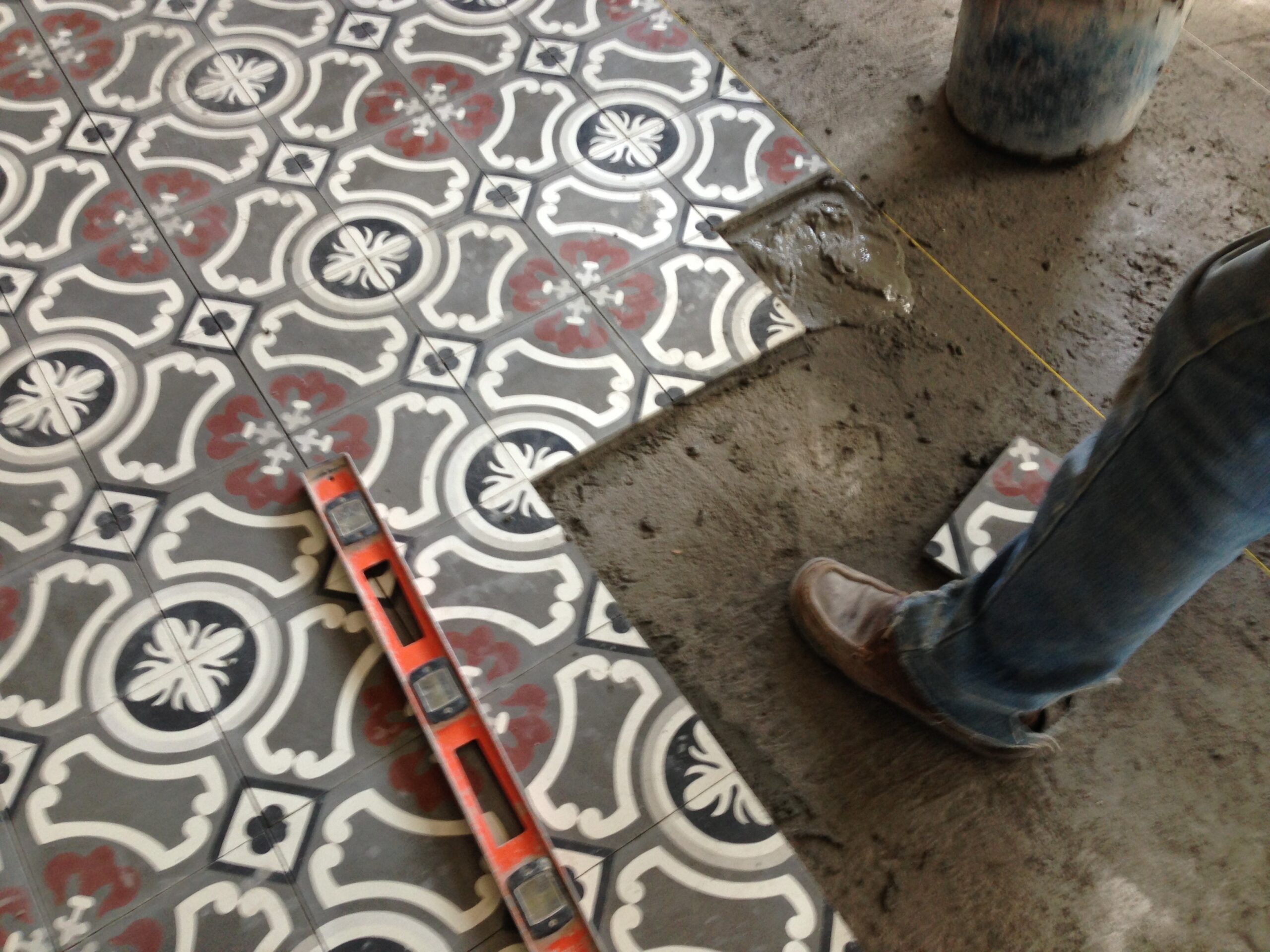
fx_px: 1211
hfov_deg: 55.4
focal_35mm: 33
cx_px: 635
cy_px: 476
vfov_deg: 42.9
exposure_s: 1/20
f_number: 2.4
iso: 80
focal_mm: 4.13
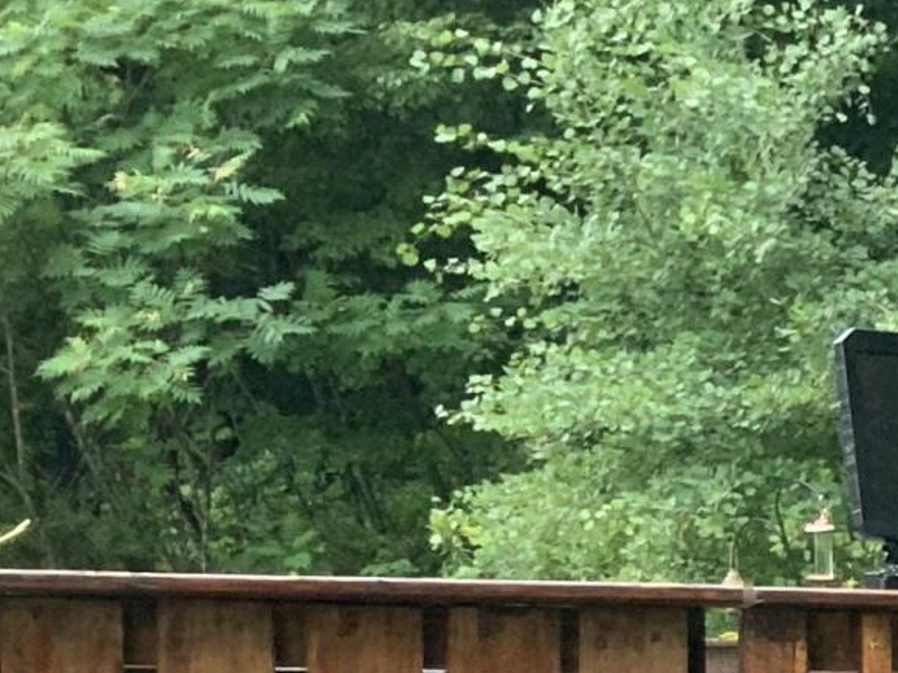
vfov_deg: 9.7
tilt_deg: -3.1
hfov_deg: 11.0
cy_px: 950
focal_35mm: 150
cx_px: 2202
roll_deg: -1.4
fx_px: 3891
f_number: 1.8
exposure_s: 1/122
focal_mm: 3
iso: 50
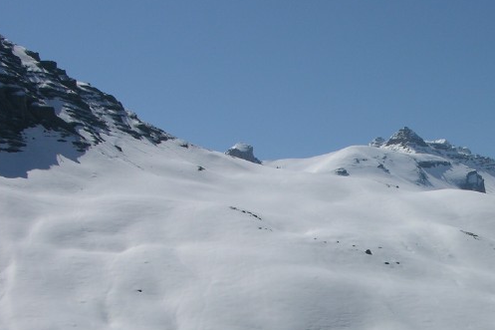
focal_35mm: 75
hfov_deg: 26.5
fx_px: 1031
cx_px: 399
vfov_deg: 18.0
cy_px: 264
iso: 50
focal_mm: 8.9
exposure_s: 1/539
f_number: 8
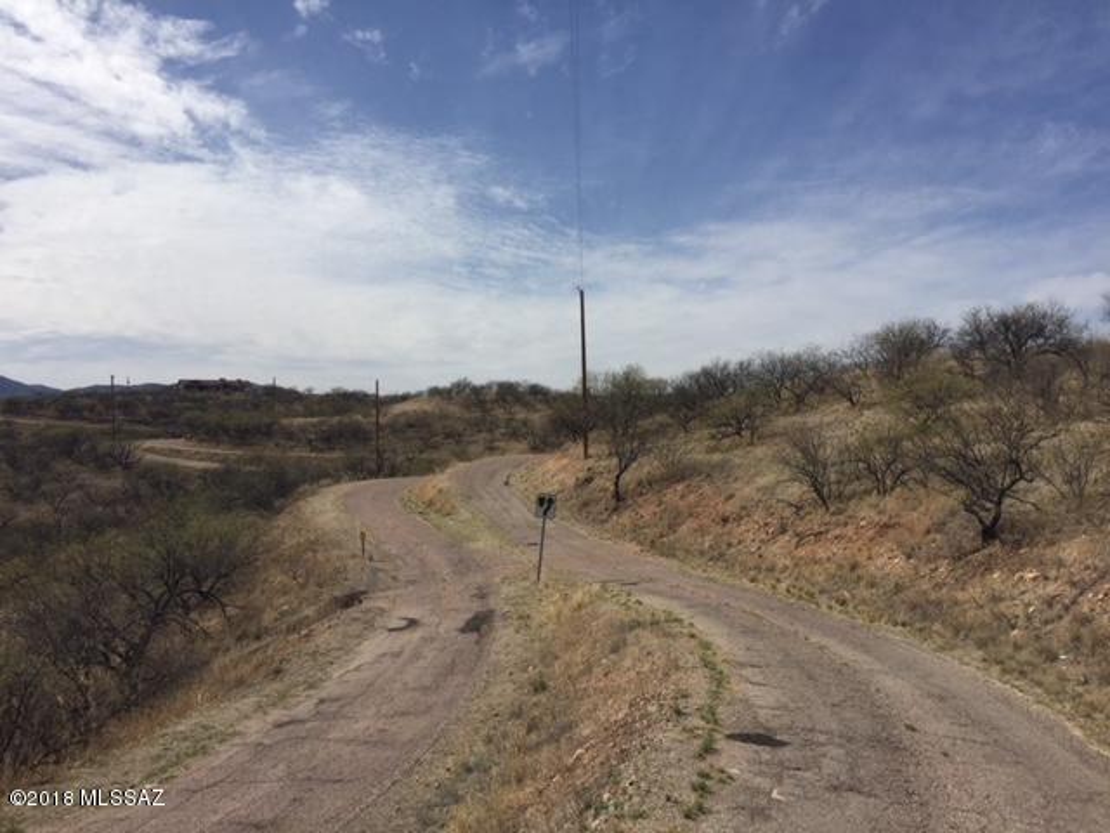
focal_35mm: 29
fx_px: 930
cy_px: 416
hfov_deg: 61.7
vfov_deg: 48.2
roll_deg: +0.4
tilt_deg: +2.2
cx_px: 555
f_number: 2.2
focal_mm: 4.15
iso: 32
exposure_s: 1/5650
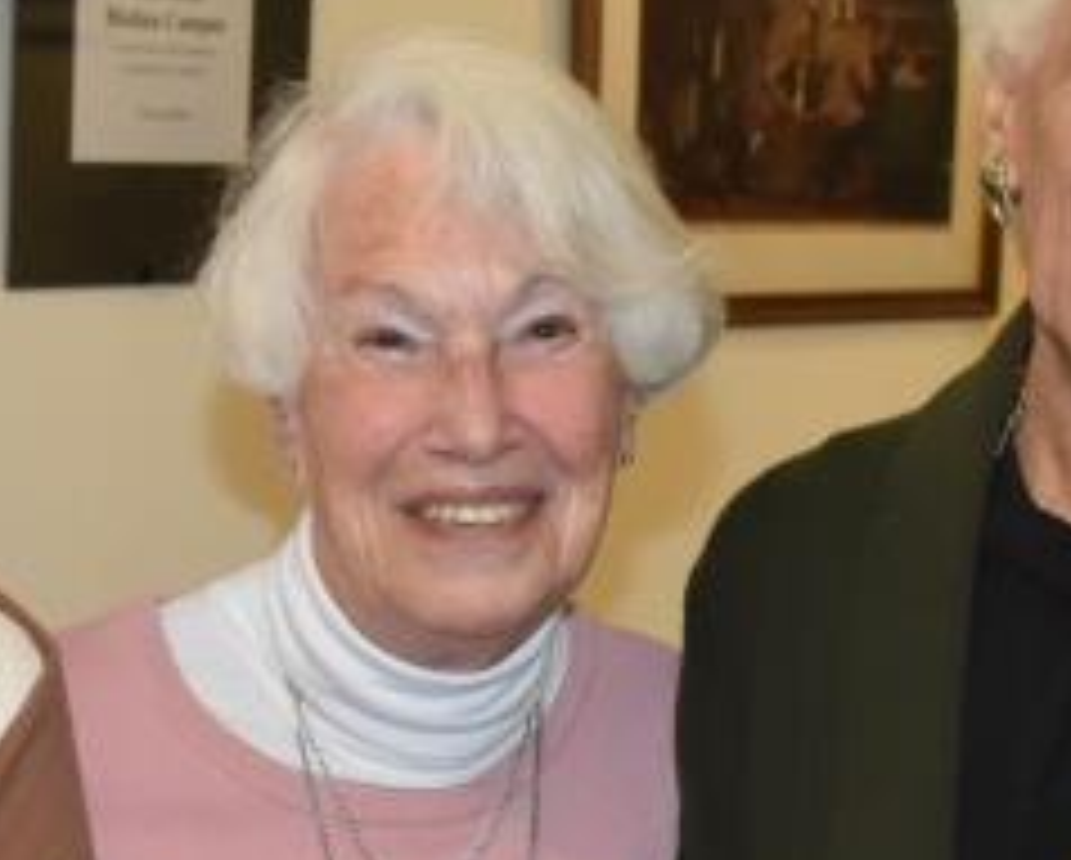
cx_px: 684
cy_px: 655
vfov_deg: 12.7
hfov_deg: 15.9
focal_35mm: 121
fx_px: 3840
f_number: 5.6
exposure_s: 1/80
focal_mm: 20
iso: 1600
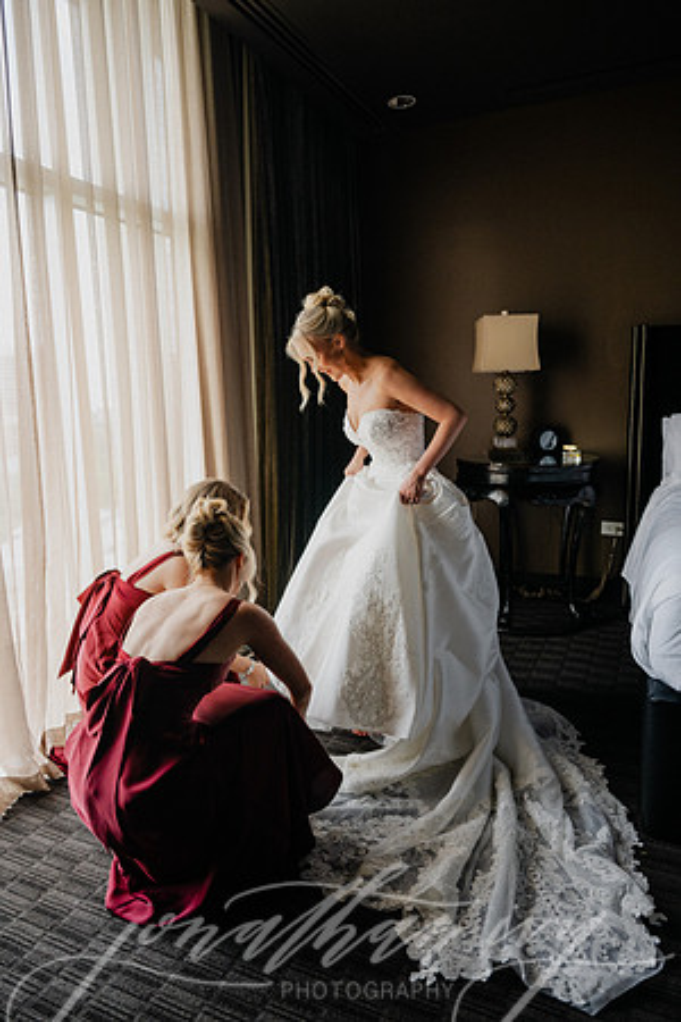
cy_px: 511
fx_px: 695
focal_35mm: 24
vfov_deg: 72.6
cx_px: 340
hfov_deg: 52.2
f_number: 2.8
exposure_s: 1/200
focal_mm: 24.5
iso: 640
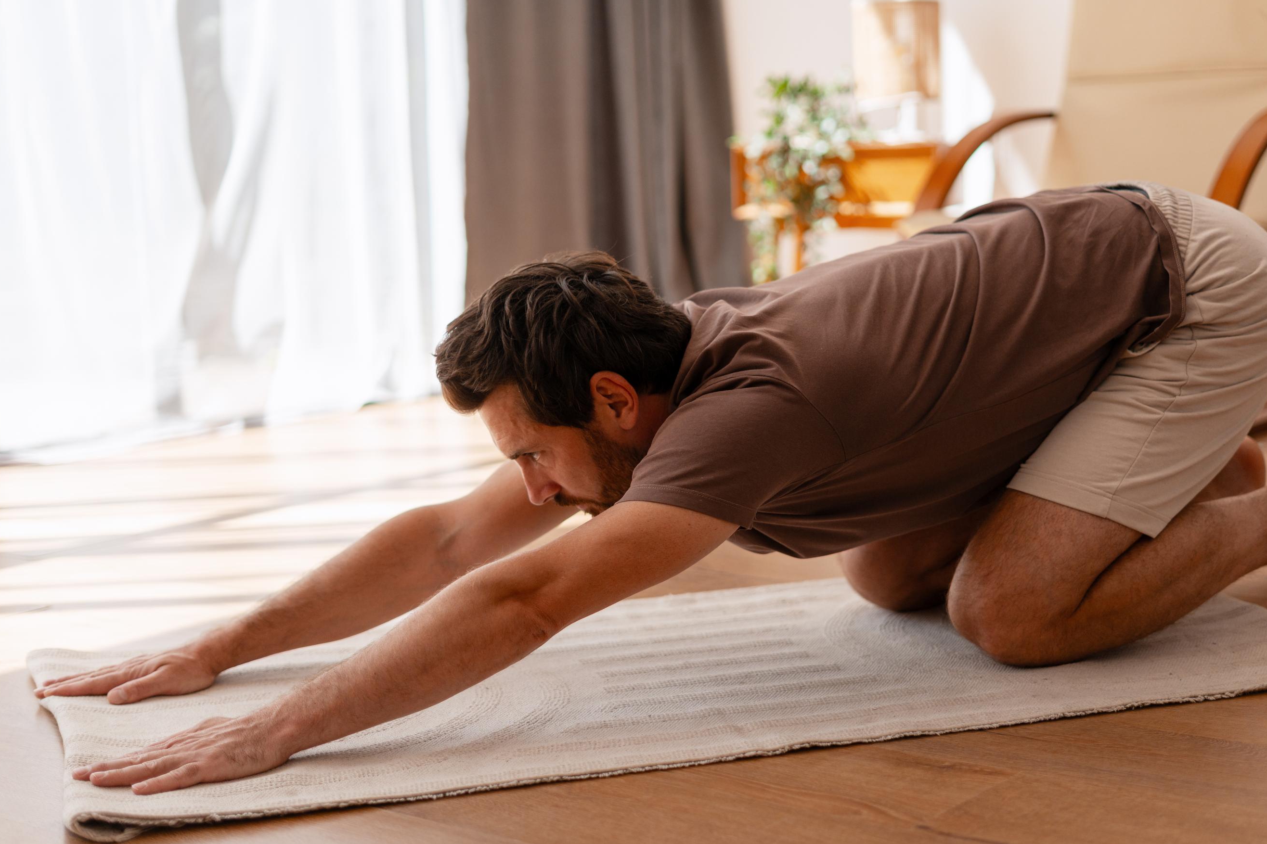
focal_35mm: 57
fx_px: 2006
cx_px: 708
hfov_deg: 35.0
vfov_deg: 23.8
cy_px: 424
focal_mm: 50
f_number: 2
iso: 320
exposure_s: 1/1600
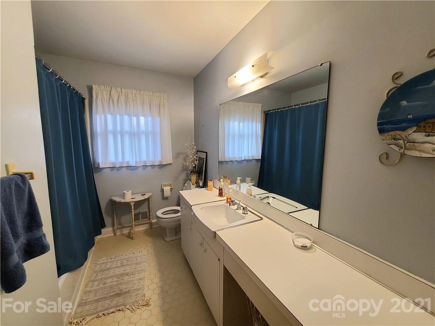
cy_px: 163
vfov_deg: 89.9
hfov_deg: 106.2
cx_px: 218
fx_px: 163
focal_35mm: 13
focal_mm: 2.2
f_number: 2.2
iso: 320
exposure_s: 1/59.2
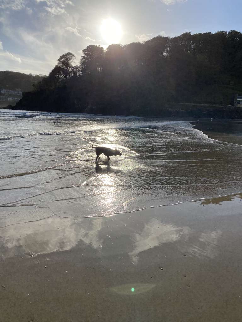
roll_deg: -1.6
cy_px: 161
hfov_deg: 53.1
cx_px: 121
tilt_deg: -9.2
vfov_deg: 67.3
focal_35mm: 26
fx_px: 242
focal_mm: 4.25
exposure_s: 1/7194
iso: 32
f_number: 1.8
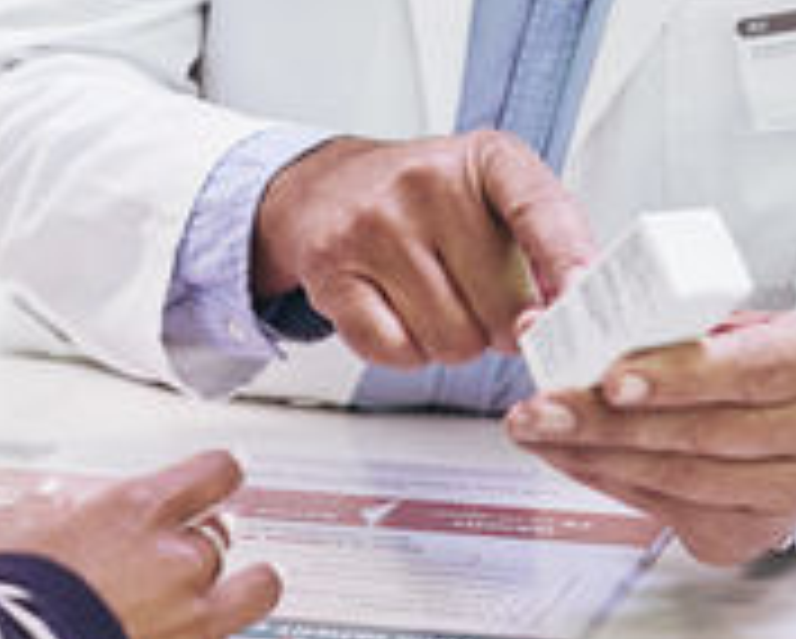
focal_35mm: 157
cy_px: -290
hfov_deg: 12.2
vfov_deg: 9.6
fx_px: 3703
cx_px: 47
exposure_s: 1/125
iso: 200
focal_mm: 35
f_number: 2
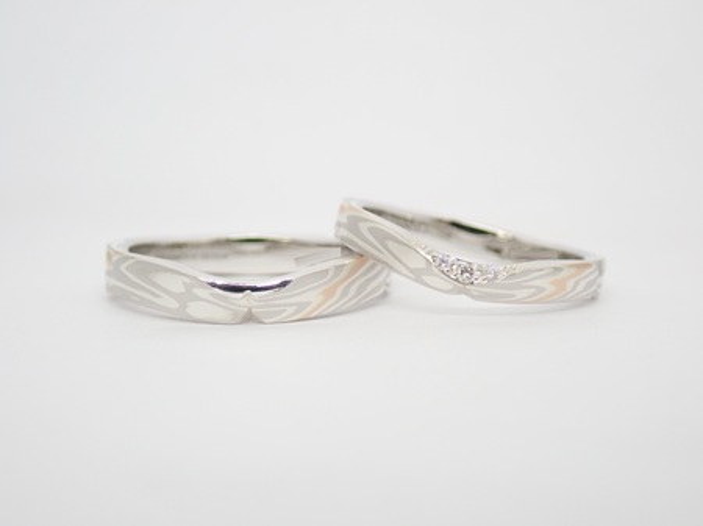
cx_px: 352
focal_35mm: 77
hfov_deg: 25.3
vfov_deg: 19.1
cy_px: 263
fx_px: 1563
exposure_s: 1/100
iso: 200
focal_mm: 13.65
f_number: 4.1
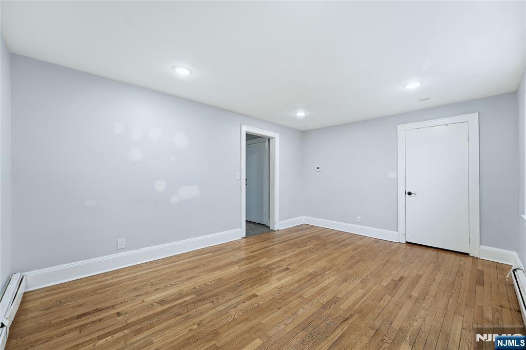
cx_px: 263
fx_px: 204
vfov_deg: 81.2
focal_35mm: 14
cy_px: 175
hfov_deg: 104.3
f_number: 8
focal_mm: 14
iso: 200
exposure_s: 1/40
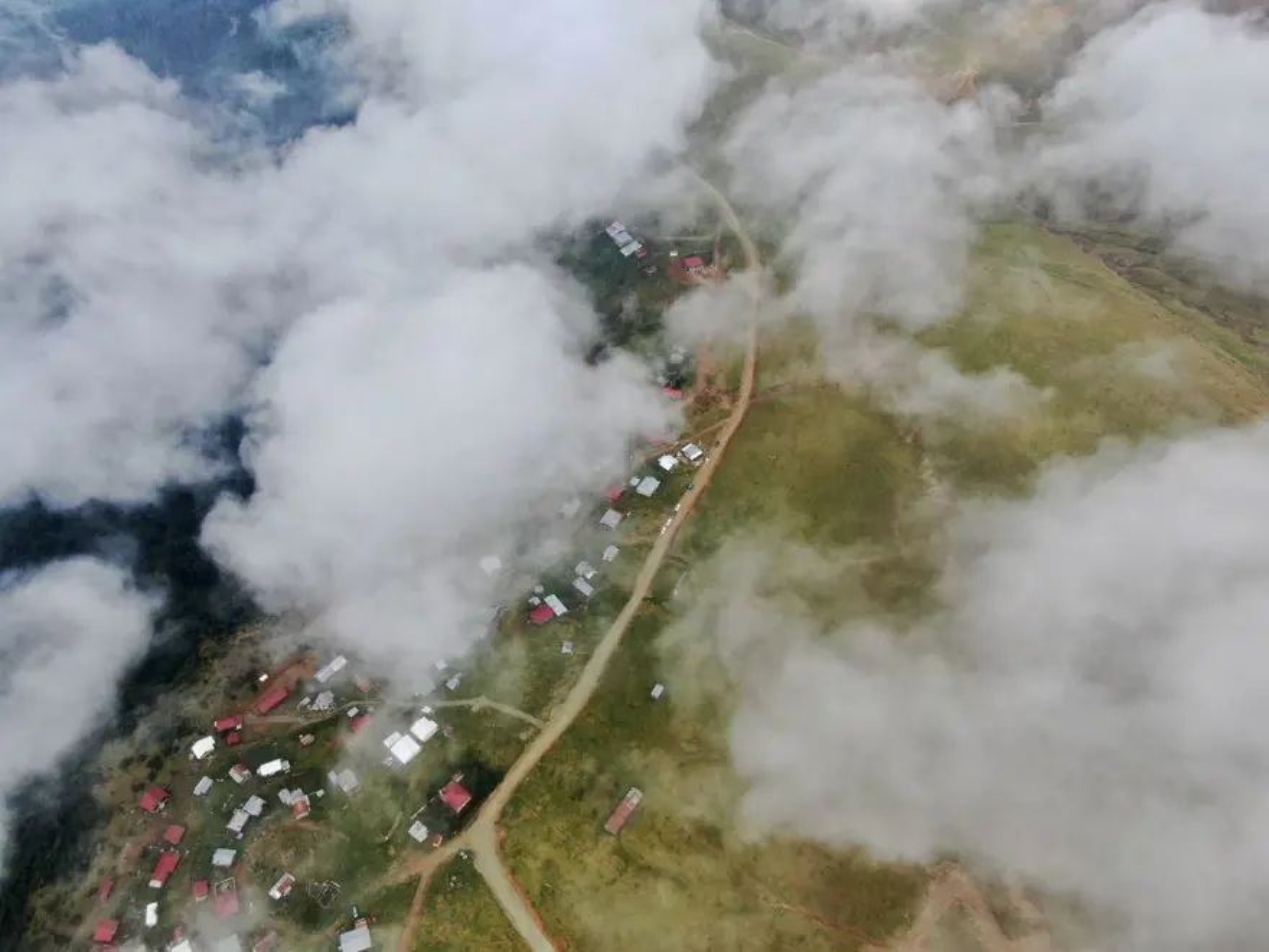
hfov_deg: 71.6
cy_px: 476
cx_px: 634
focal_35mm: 24
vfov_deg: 56.8
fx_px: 880
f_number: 2.8
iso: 100
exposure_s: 1/1600
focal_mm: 4.39
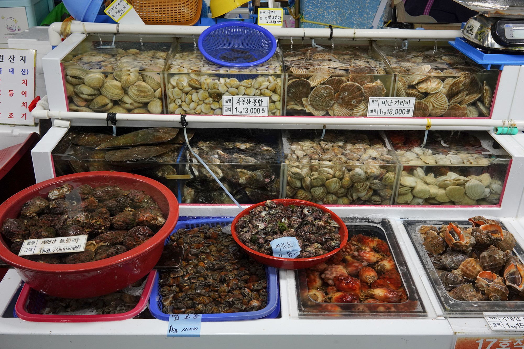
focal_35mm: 35
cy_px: 174
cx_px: 262
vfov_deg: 37.9
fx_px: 509
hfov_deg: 54.4
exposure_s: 1/125
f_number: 11
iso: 1600
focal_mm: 35
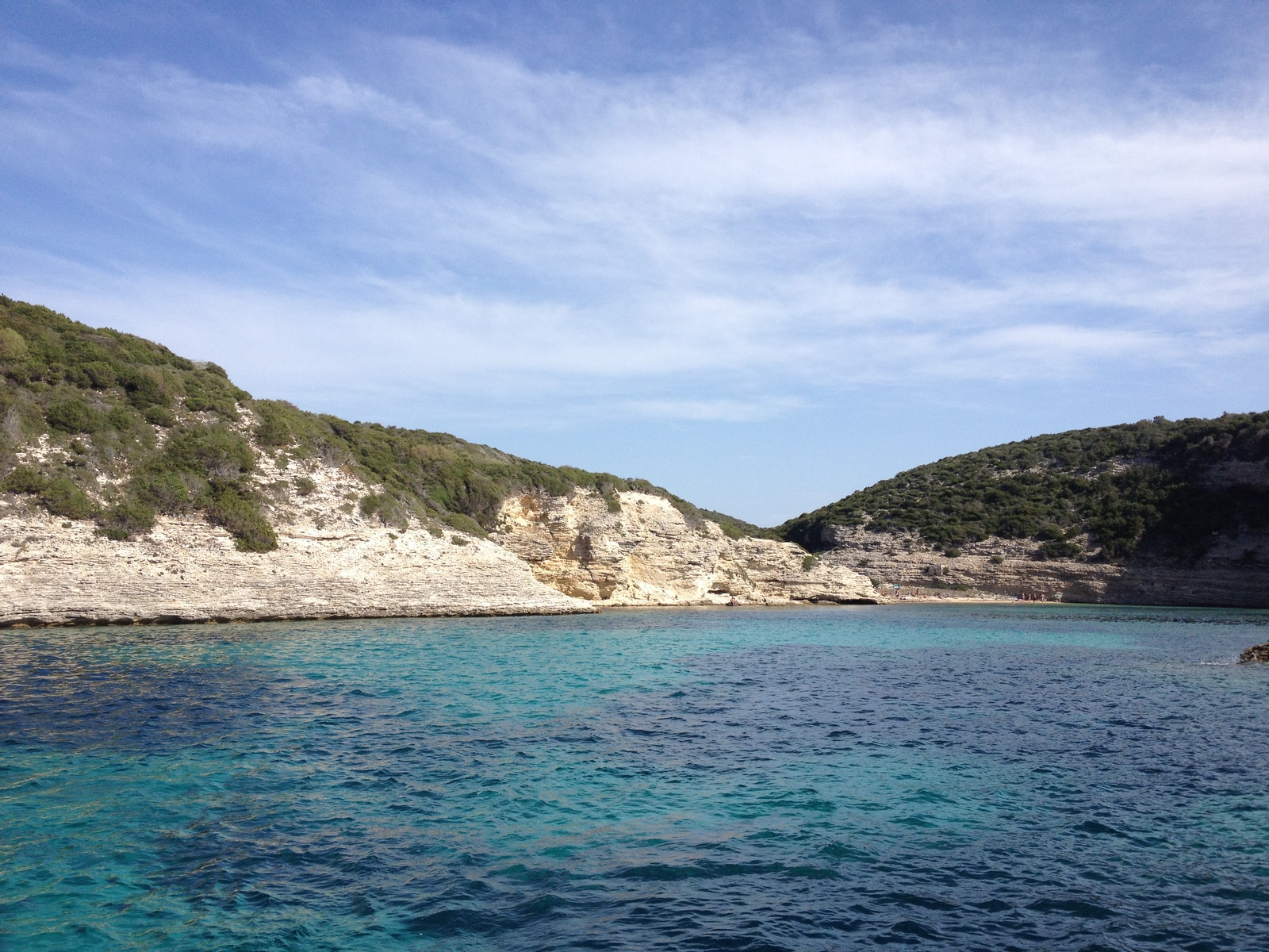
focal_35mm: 35
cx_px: 634
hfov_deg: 52.6
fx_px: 1283
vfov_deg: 40.7
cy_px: 476
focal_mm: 4.28
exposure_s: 1/1972
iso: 64
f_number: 2.4
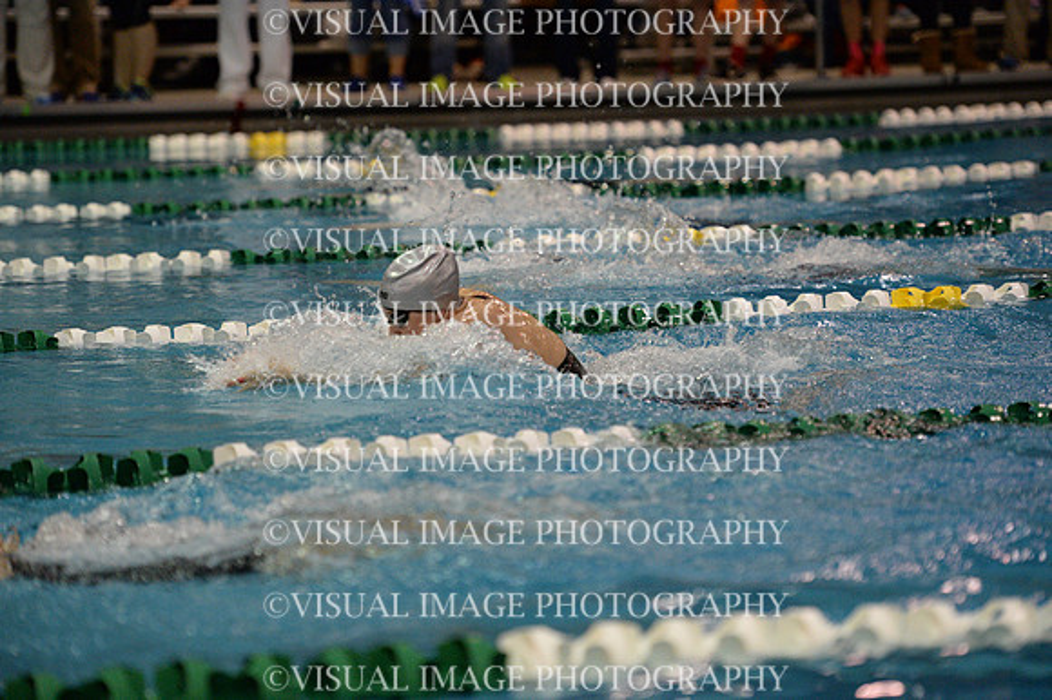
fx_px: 3651
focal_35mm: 125
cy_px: 350
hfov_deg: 16.4
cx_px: 526
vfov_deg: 11.0
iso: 6400
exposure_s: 1/800
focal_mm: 125
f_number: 2.8
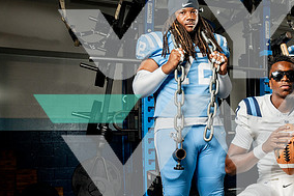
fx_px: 384
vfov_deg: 28.2
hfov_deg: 37.3
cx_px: 297
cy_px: 150
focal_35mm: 47
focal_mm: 23
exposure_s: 1/200
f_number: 7.1
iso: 500
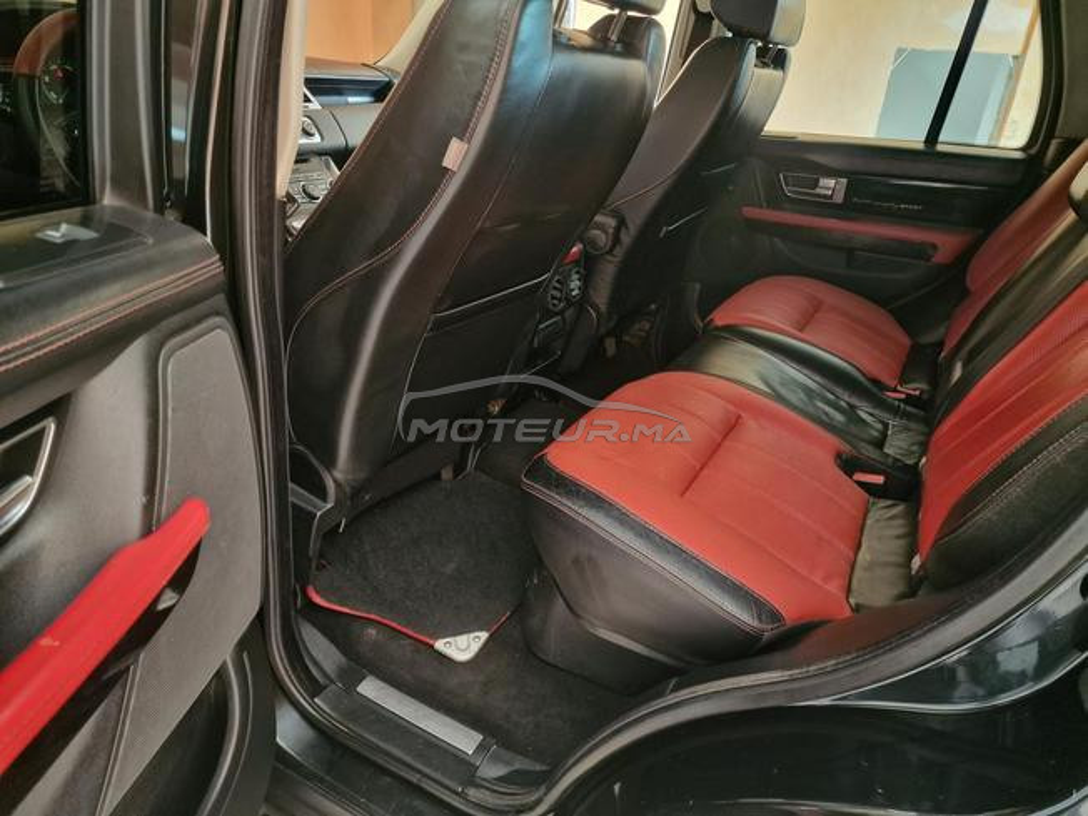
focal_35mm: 23
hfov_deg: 73.9
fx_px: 723
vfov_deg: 58.9
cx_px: 544
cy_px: 408
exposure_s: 1/25
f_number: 1.8
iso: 800
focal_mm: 6.4
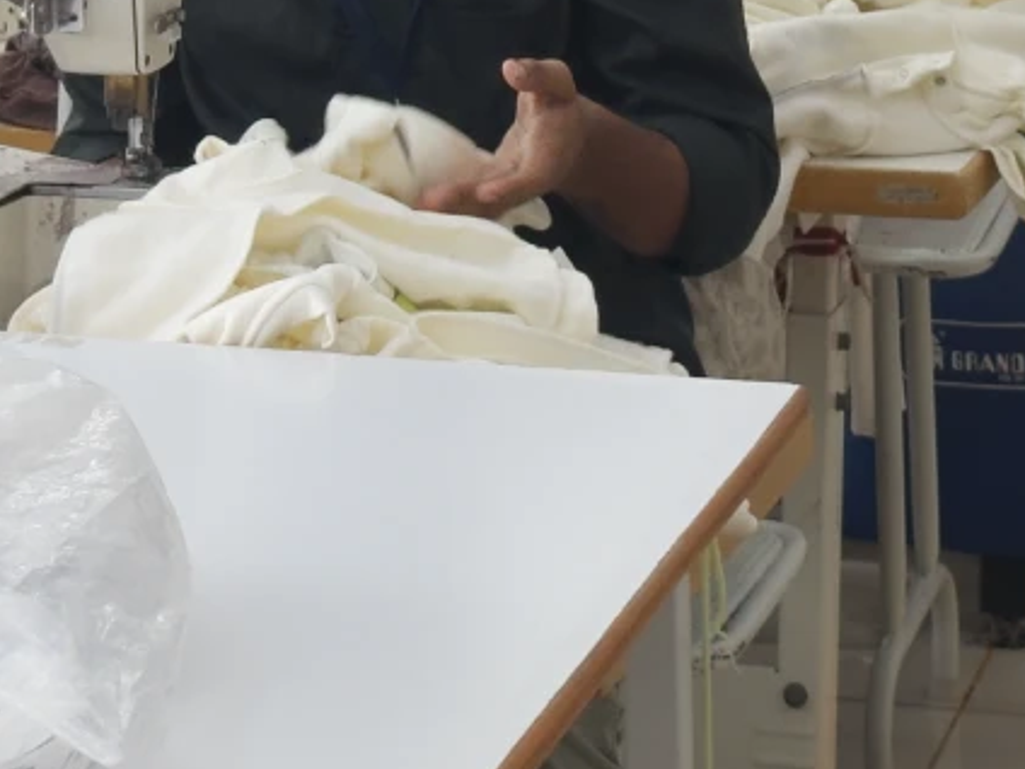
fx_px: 5034
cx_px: 201
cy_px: -436
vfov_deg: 8.5
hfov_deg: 11.6
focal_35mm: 170
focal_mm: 6.86
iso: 50
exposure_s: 1/137
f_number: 1.78
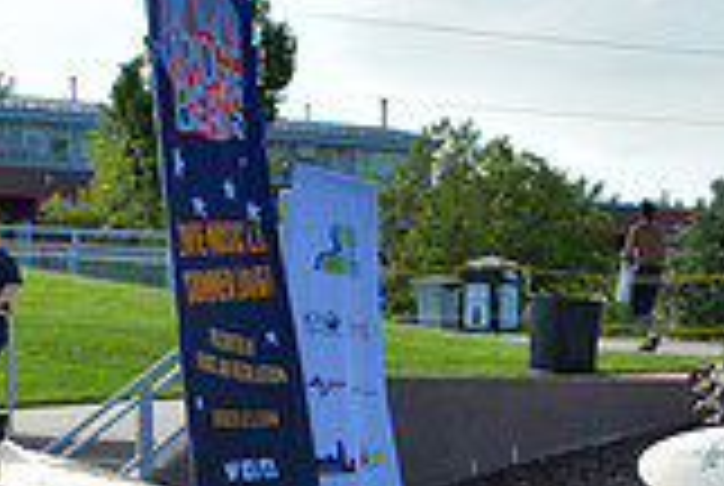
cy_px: 857
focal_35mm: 144
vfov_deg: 9.2
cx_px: 639
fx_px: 2901
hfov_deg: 14.1
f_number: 9
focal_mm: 40
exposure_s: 1/320
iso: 200
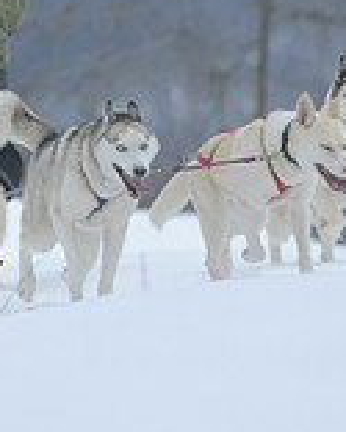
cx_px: 173
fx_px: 10384
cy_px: 94
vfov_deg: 2.4
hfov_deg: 1.9
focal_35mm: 812
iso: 500
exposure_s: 1/200
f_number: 3.5
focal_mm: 200
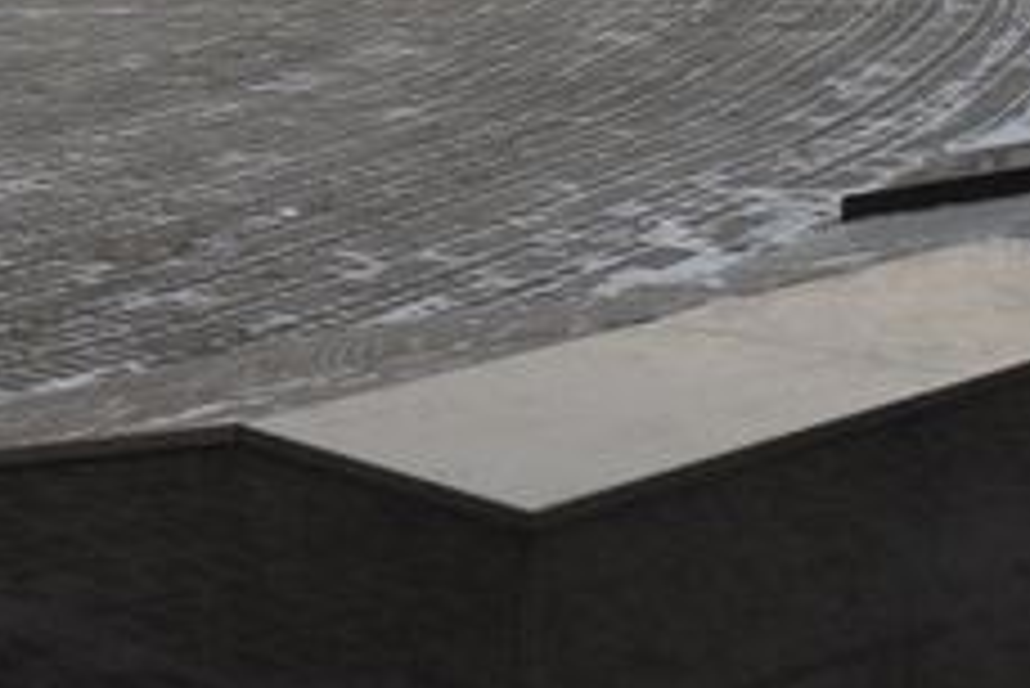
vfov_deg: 12.2
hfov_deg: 18.3
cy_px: -157
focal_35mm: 110
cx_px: 85
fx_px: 3149
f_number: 5.6
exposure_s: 1/2500
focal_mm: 36
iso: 1000
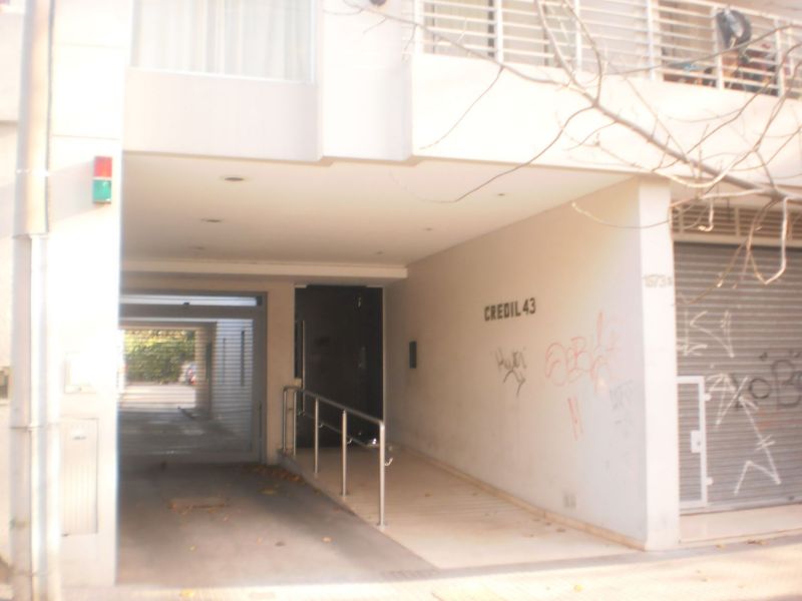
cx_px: 401
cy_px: 300
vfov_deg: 39.7
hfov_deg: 51.4
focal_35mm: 36
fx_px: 834
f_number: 3.1
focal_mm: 6.3
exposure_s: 1/100
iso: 200
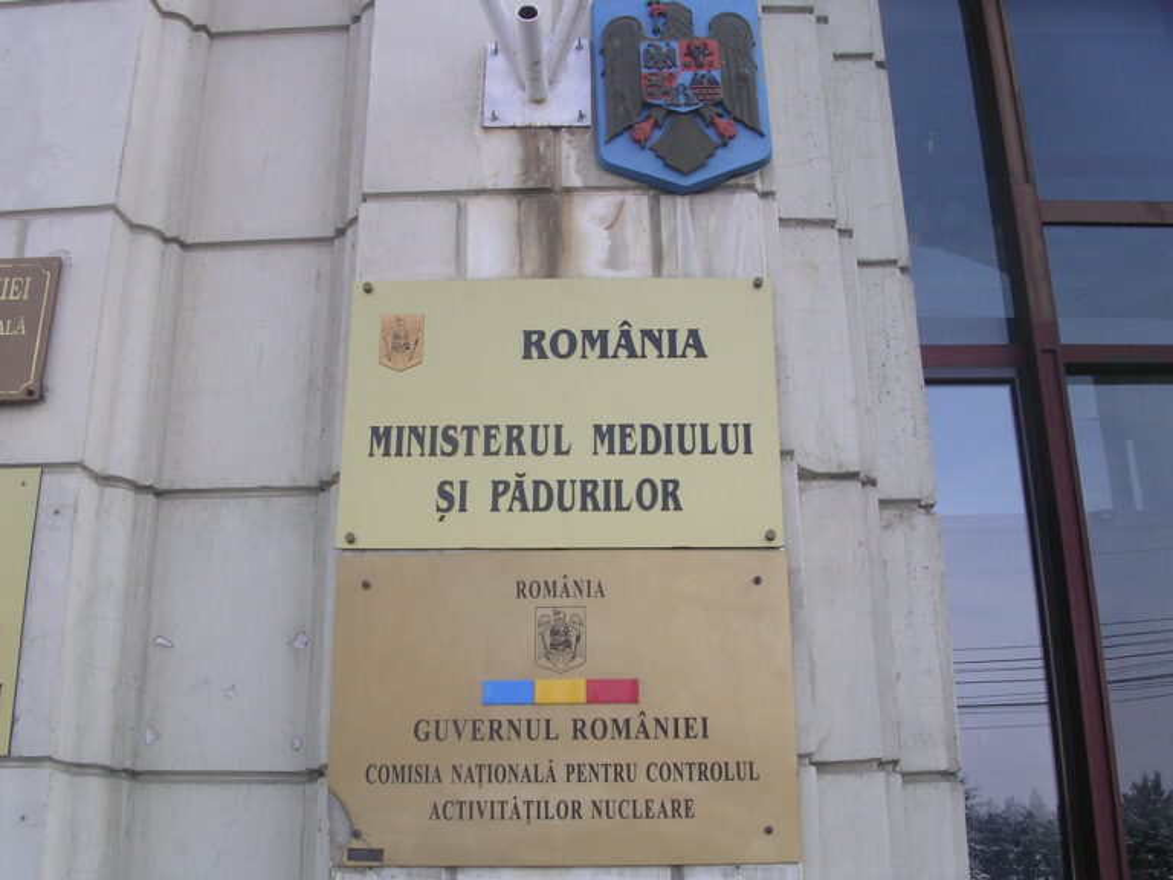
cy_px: 440
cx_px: 586
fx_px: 1288
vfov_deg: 37.7
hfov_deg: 49.0
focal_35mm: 38
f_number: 5.6
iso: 100
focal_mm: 5.8
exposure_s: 1/135
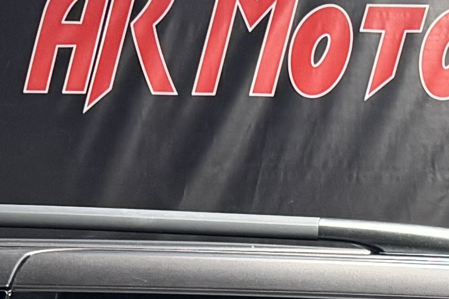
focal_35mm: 160
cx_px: 580
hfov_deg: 12.5
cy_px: 791
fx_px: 1995
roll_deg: -1.2
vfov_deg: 7.8
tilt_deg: -12.2
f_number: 1.78
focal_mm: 6.76
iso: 250
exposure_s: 1/60
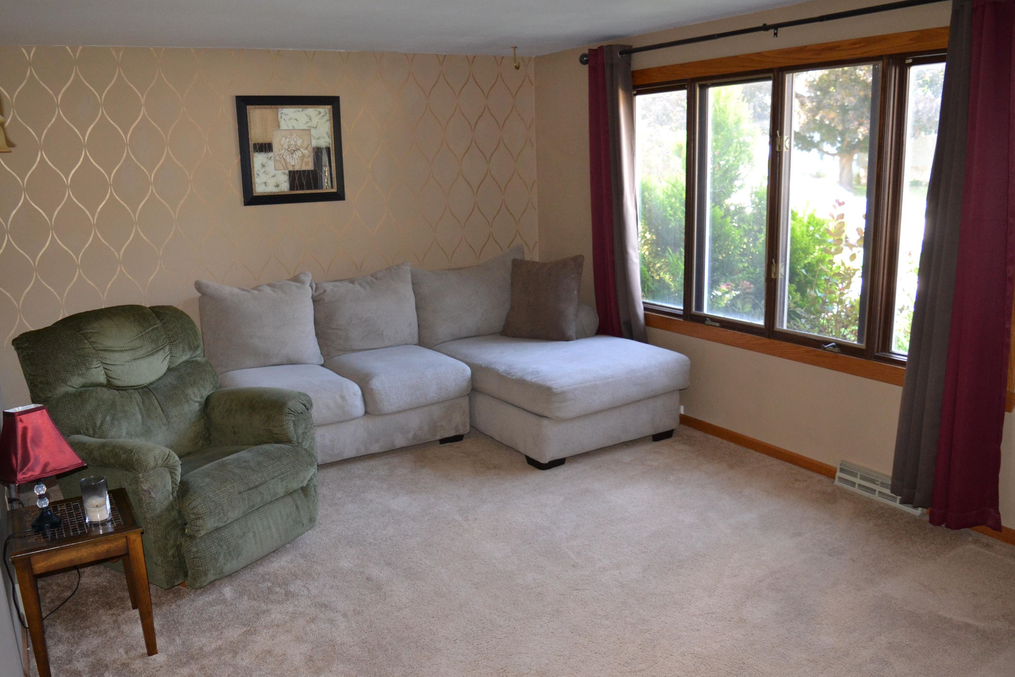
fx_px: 789
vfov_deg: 46.4
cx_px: 497
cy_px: 349
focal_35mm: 28
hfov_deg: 65.5
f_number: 3.5
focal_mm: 18
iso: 1250
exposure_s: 1/60
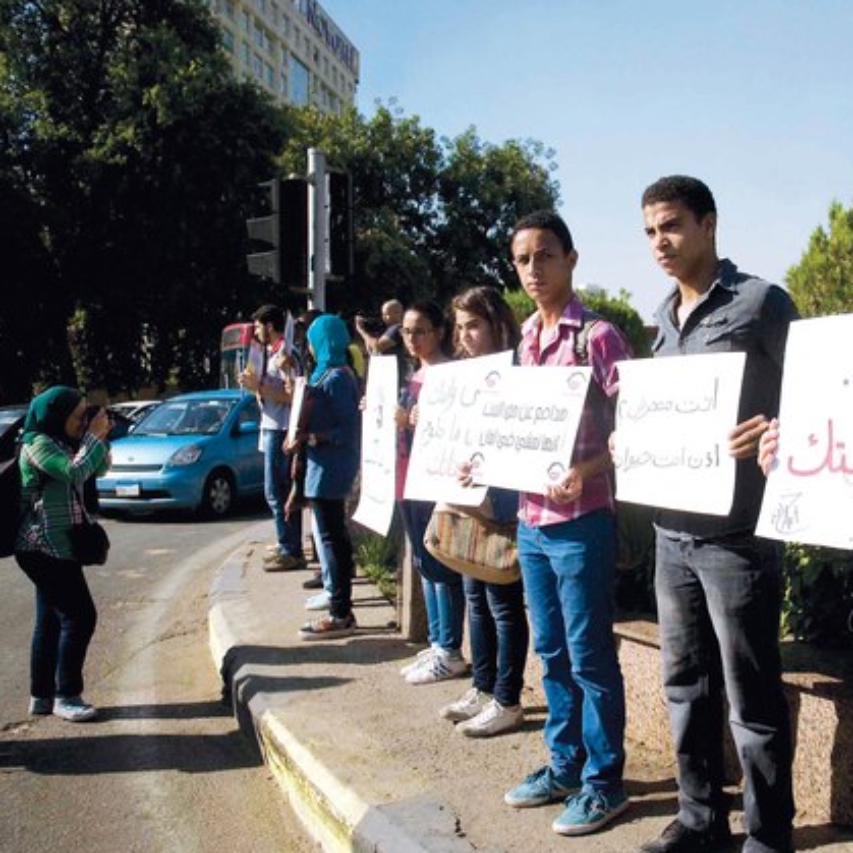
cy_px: 426
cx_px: 615
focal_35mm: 35
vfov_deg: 47.2
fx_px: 976
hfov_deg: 45.9
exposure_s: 1/8000
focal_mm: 18
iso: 400
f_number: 3.5
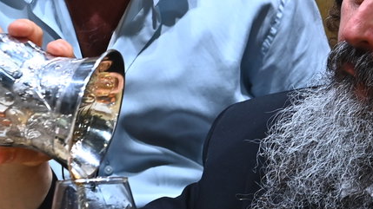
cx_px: 281
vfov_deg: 6.4
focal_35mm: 188
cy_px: 51
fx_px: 1859
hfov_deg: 11.4
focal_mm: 55
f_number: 5.6
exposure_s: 1/160
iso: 1250
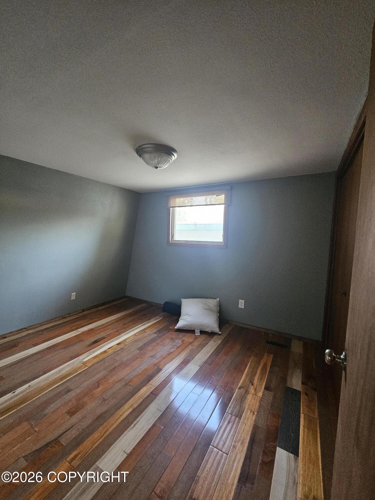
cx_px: 188
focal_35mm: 13
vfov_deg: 106.2
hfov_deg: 89.9
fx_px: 188
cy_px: 250
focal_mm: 2.2
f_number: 2.2
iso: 640
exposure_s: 1/24
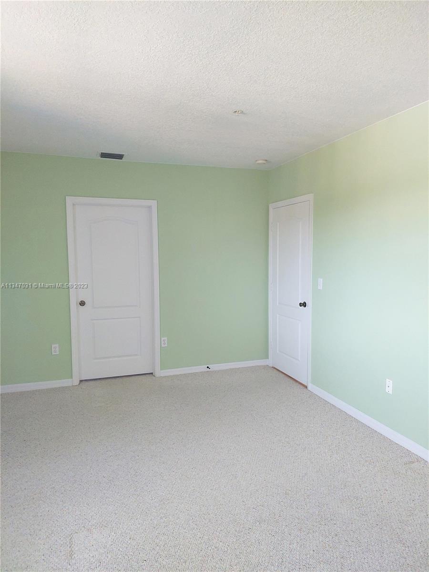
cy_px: 286
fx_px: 397
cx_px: 214
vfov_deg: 71.6
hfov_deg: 56.8
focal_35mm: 24
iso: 250
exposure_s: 1/120
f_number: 1.8
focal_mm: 5.23
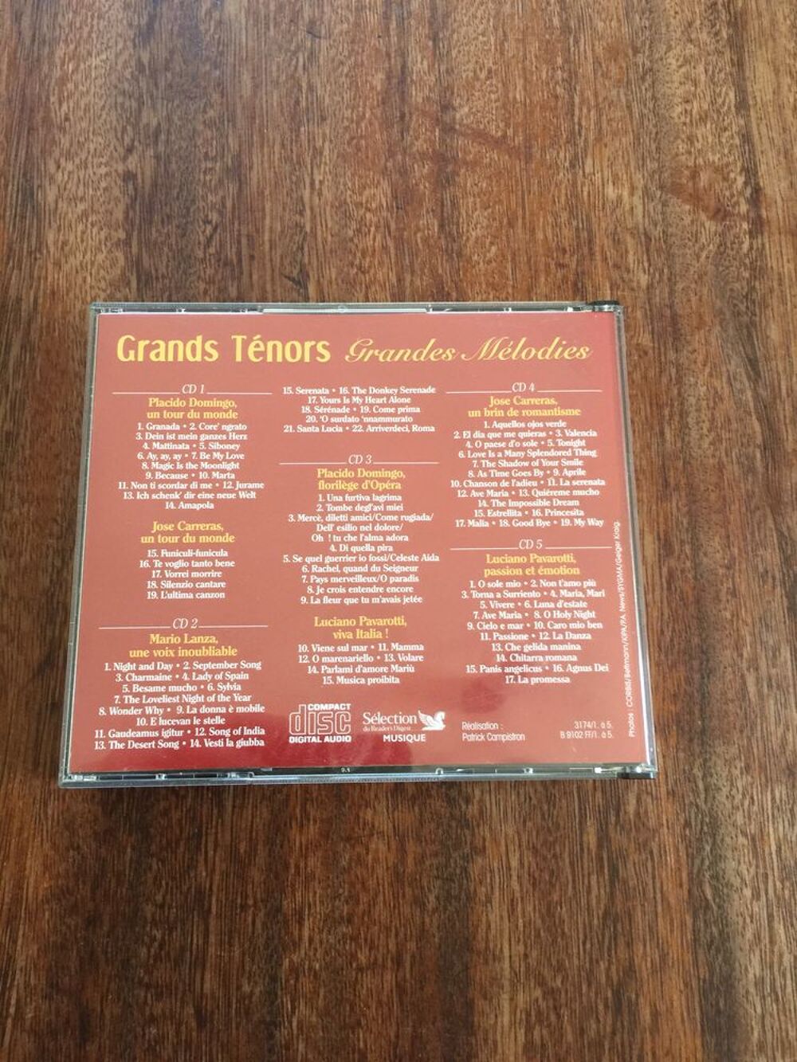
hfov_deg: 48.2
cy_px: 531
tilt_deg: -77.9
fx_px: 890
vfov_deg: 61.7
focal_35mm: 29
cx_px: 398
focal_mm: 4.15
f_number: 2.2
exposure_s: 1/17
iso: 64
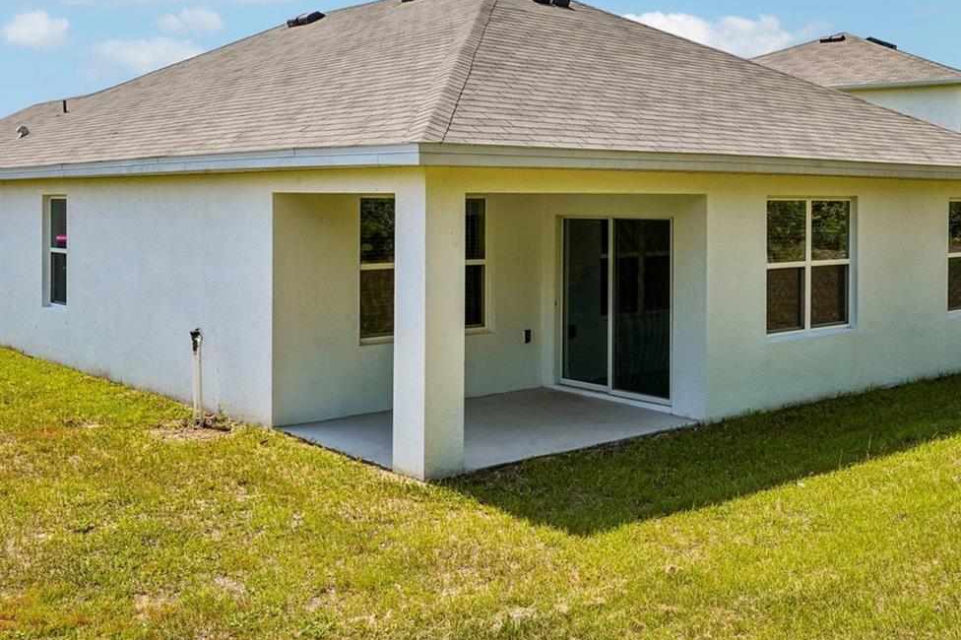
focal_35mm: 41
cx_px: 488
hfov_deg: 47.4
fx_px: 1094
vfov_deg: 32.3
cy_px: 208
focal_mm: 25
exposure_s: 1/40
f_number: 20
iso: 100
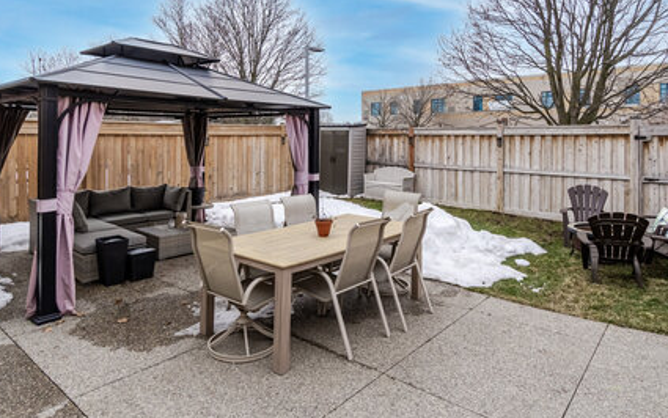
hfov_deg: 77.1
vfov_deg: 51.7
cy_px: 130
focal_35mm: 23
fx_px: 419
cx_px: 341
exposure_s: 1/125
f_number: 7.1
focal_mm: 10
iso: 640
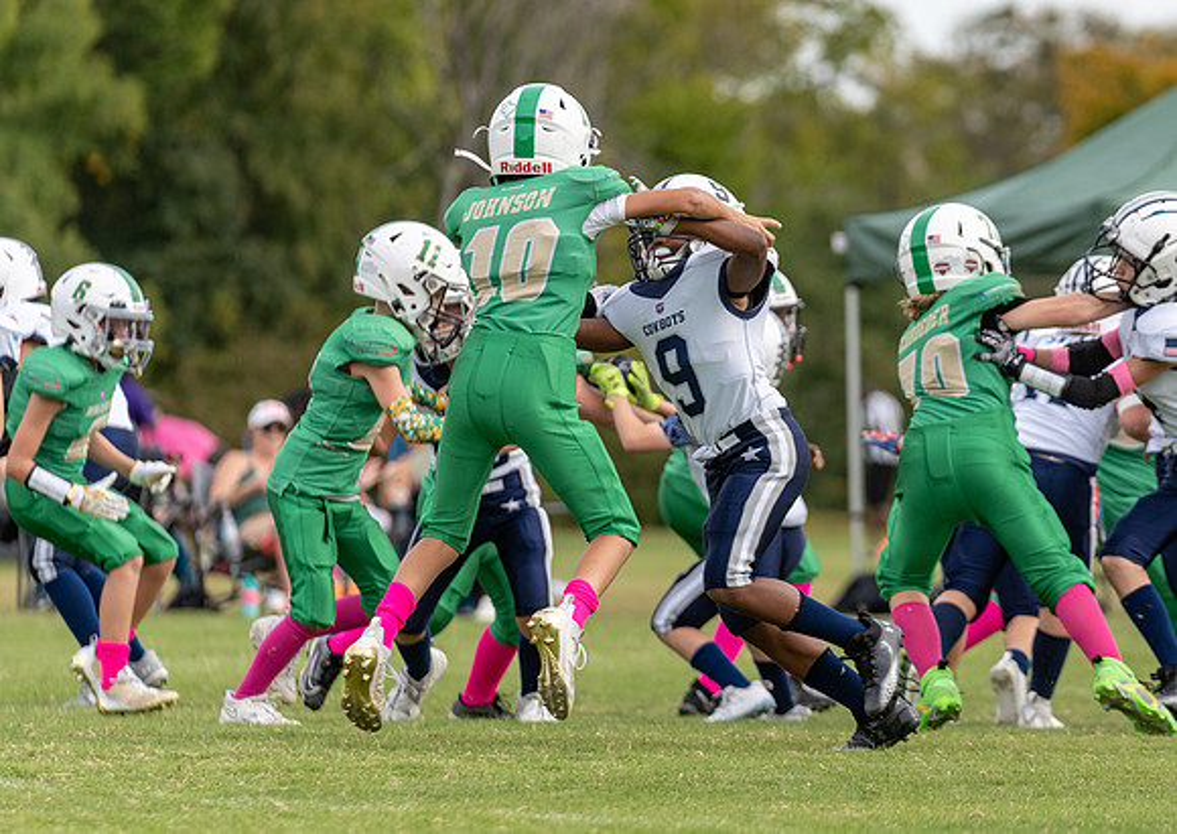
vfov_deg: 3.9
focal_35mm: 367
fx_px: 12248
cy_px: 497
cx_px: 995
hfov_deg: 5.5
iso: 200
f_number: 3.5
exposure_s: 1/1250
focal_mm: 200
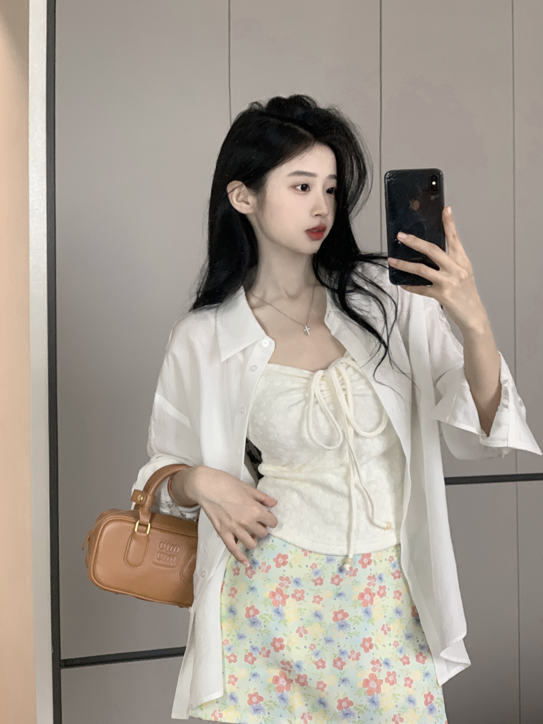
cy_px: 362
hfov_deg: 28.0
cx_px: 272
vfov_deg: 36.8
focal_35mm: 52
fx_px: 1088
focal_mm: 6
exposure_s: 1/60
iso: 160
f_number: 2.4
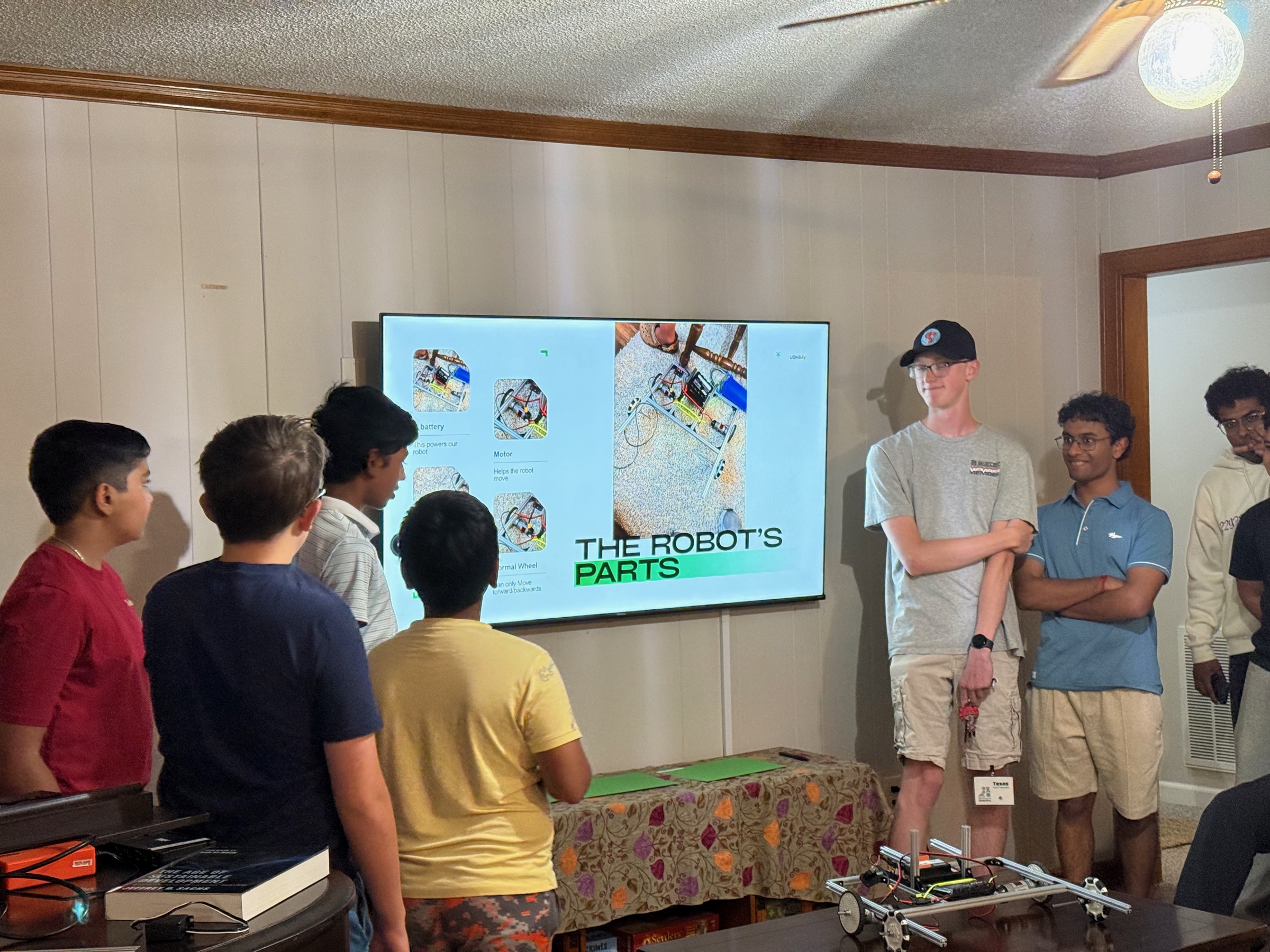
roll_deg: +1.9
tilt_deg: -0.1
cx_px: 635
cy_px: 476
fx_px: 1761
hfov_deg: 39.7
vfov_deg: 30.3
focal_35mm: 48
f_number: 1.78
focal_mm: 6.76
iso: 320
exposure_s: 1/40
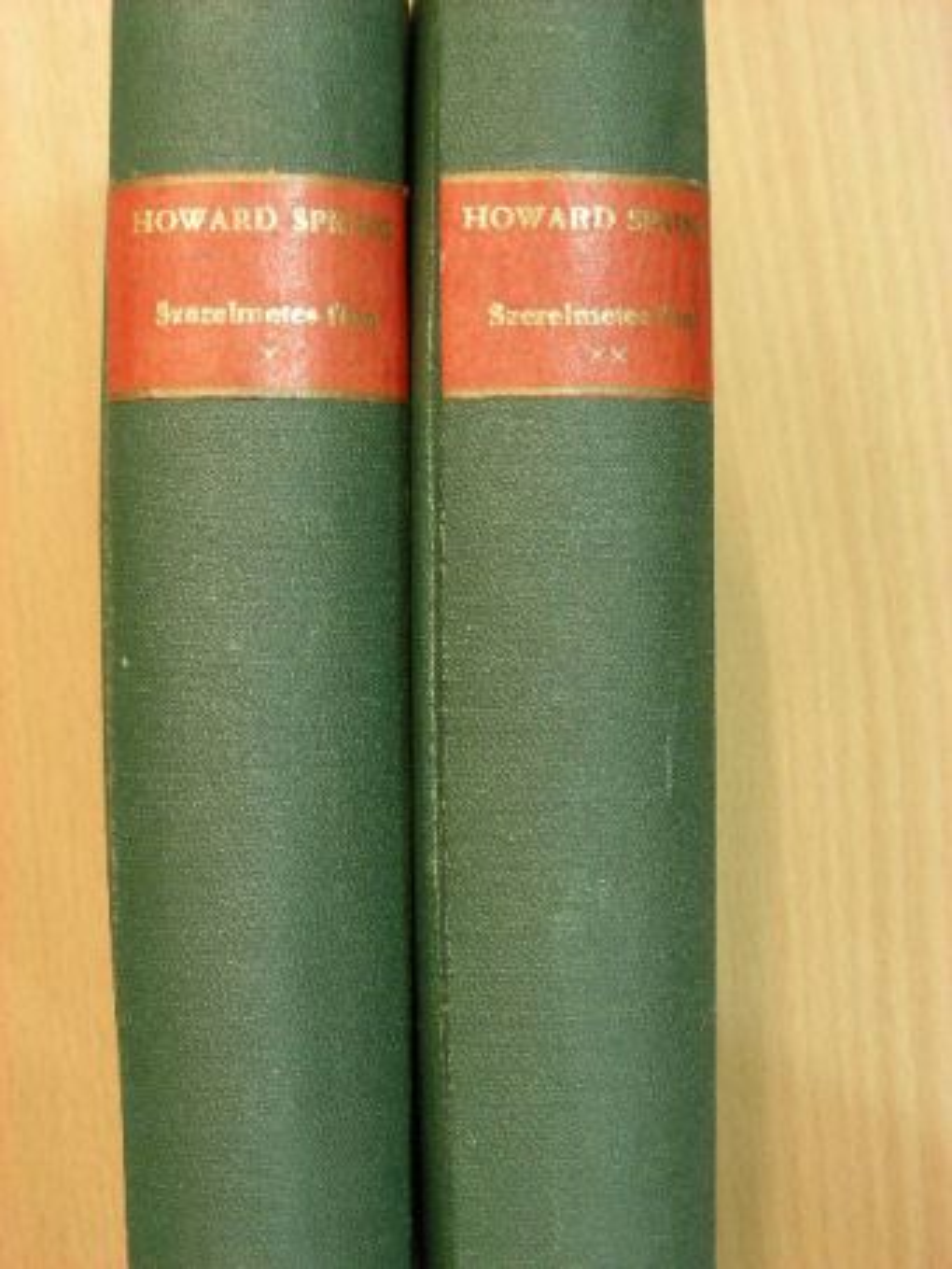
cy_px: 634
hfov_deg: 23.3
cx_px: 476
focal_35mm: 63
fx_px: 2309
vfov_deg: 30.7
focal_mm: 10.5
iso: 200
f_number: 3.5
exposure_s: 1/12.5
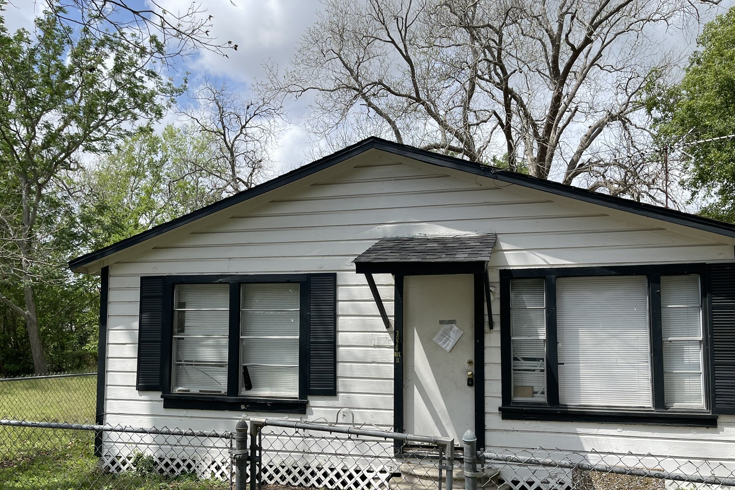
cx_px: 359
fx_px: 592
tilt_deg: +2.1
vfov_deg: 44.6
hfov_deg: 63.7
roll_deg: -0.4
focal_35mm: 29
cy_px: 303
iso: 32
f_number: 1.6
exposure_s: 1/3663
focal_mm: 5.1
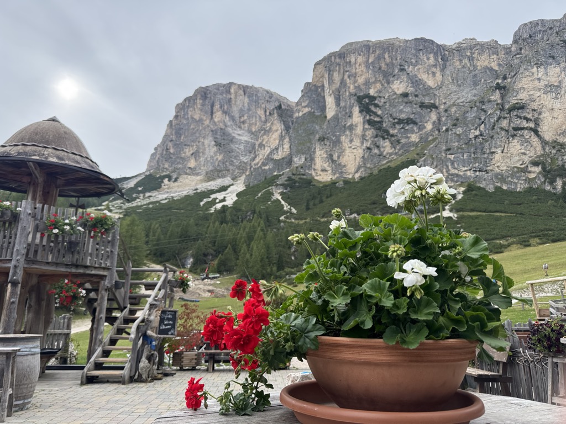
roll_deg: +0.3
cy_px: 212
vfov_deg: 56.8
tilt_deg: +12.7
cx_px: 283
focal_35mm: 24
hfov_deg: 71.6
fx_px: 392
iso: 80
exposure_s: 1/773
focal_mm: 6.76
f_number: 1.78
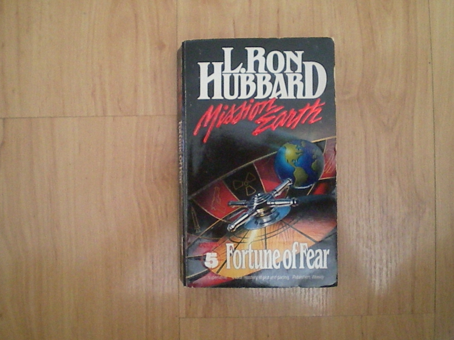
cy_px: 170
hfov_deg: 49.0
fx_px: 498
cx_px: 227
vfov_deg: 37.7
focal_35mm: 38
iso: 954
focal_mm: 6.3
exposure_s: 1/100
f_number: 3.1
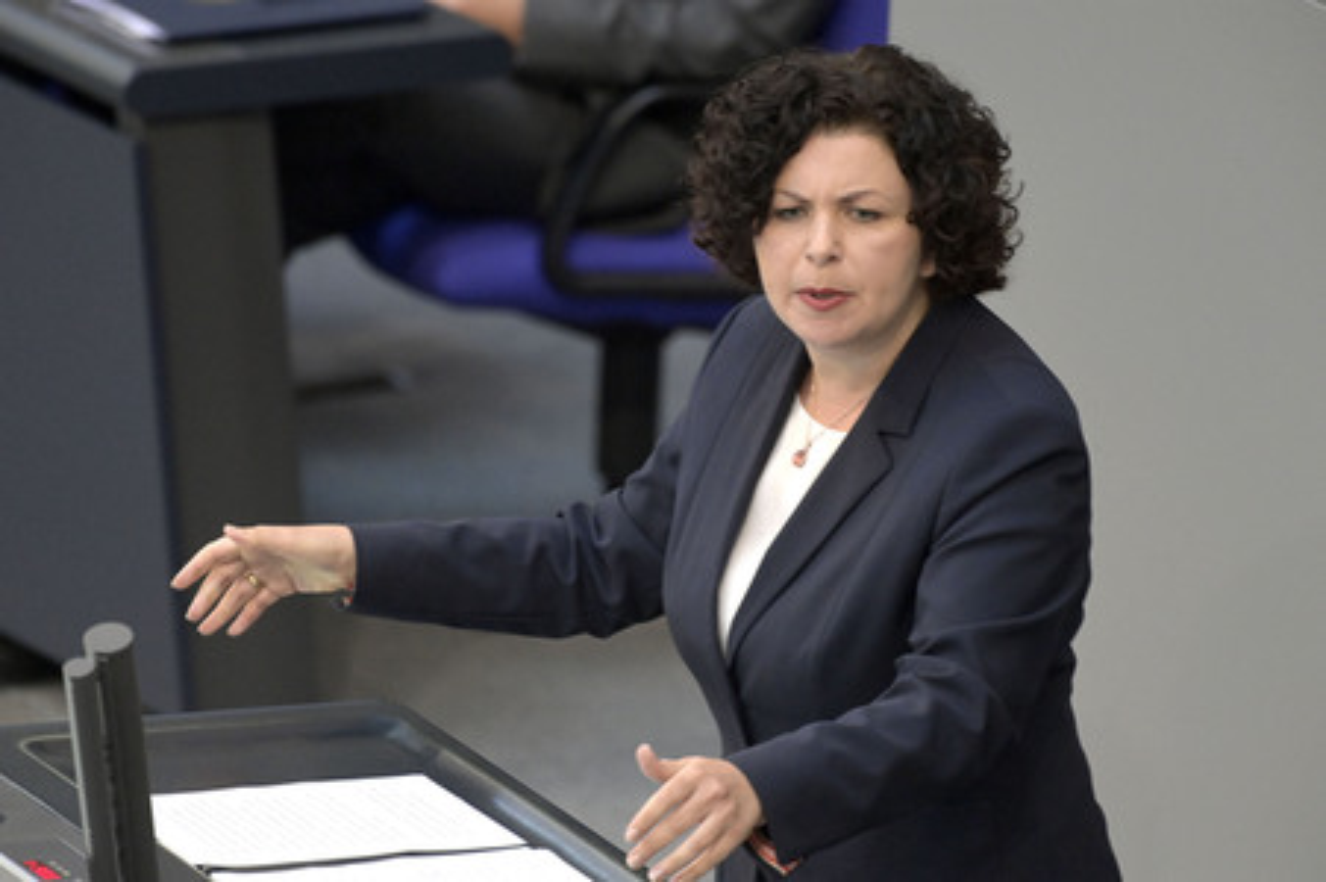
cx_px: 663
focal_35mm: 460
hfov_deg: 4.5
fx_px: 16930
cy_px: 441
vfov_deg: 3.0
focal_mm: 460
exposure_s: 1/400
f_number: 5.6
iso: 8000
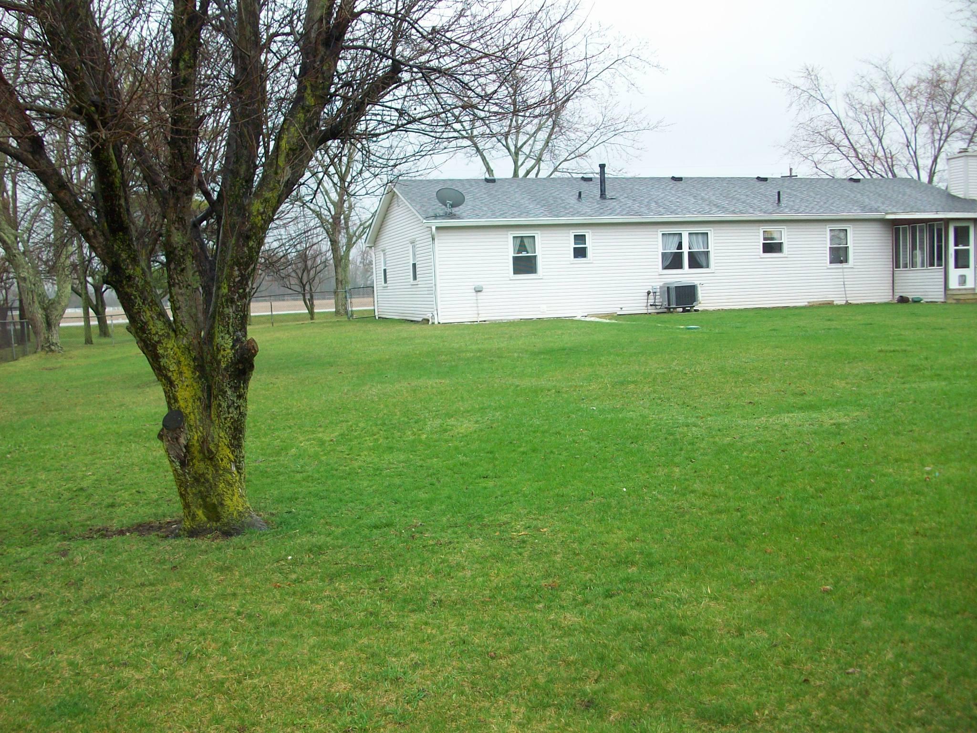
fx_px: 960
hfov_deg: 54.0
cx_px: 488
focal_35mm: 34
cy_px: 366
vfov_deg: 41.8
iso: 81
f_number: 2.8
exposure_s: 1/128
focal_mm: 5.7
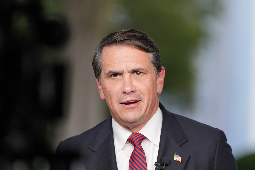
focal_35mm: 300
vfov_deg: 4.6
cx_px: 128
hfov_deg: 6.9
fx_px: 2126
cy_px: 85
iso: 400
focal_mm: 200
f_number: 2.8
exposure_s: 1/1000
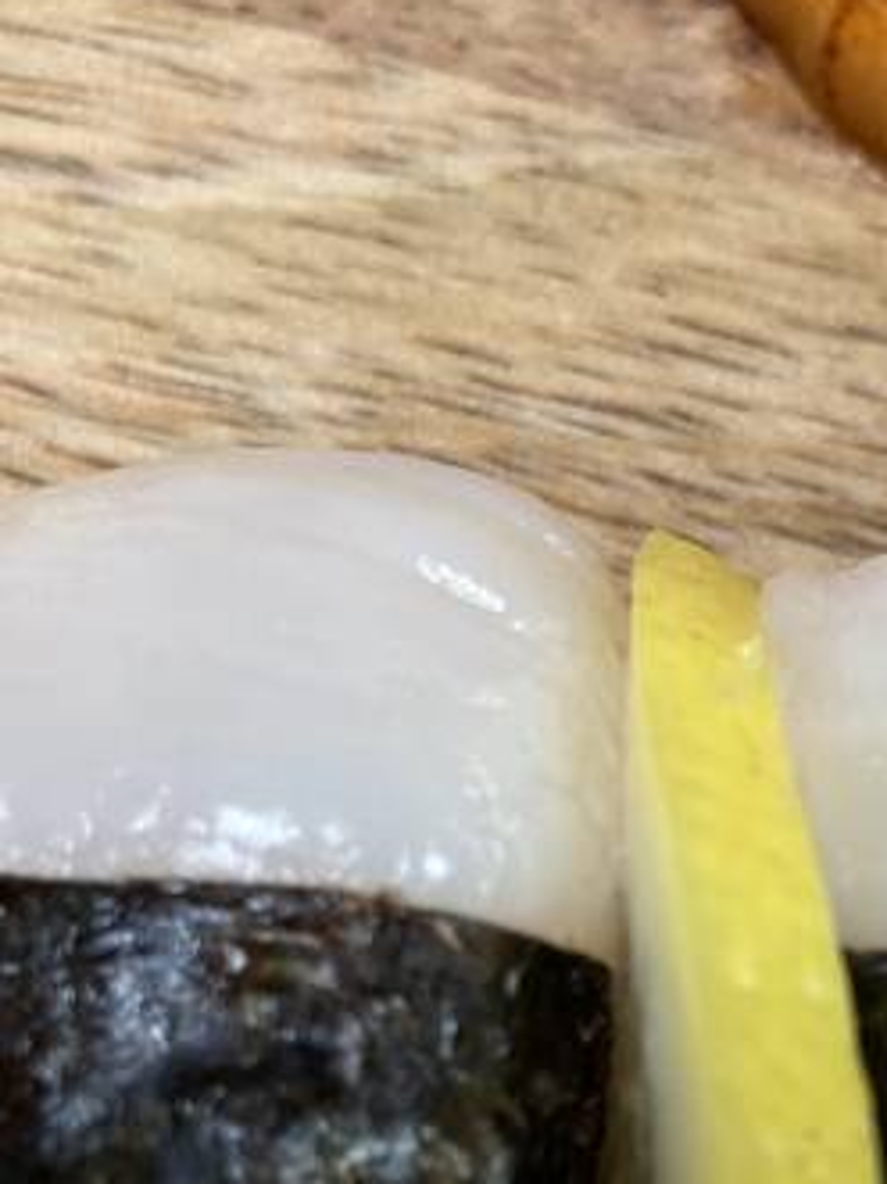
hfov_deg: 23.4
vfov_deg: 29.6
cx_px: 640
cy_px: 1121
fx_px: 2120
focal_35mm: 62
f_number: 1.8
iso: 80
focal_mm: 3.99
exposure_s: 1/42
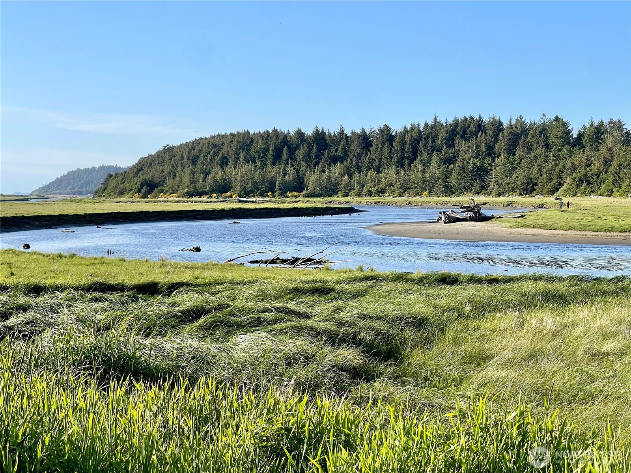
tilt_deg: -2.2
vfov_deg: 22.9
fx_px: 1167
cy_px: 236
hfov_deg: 30.3
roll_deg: +0.2
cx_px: 316
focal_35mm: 64
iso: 20
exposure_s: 1/896
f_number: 2.2
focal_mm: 7.5
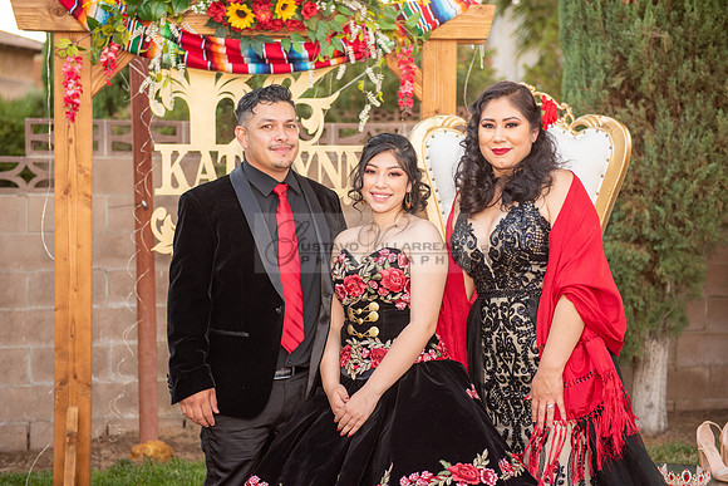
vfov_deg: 22.6
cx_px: 364
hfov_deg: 33.4
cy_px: 243
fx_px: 1214
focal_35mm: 60
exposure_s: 1/200
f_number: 3.5
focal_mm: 60
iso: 400
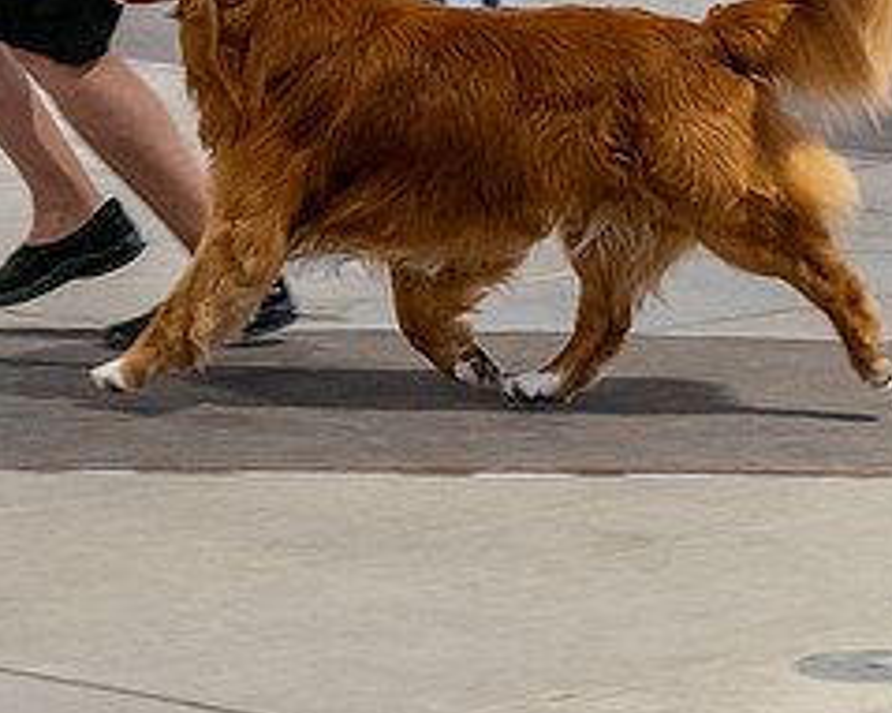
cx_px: 323
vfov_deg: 5.6
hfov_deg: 7.1
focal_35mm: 273
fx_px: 7204
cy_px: -60
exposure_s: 1/250
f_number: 3.5
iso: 6400
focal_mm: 103
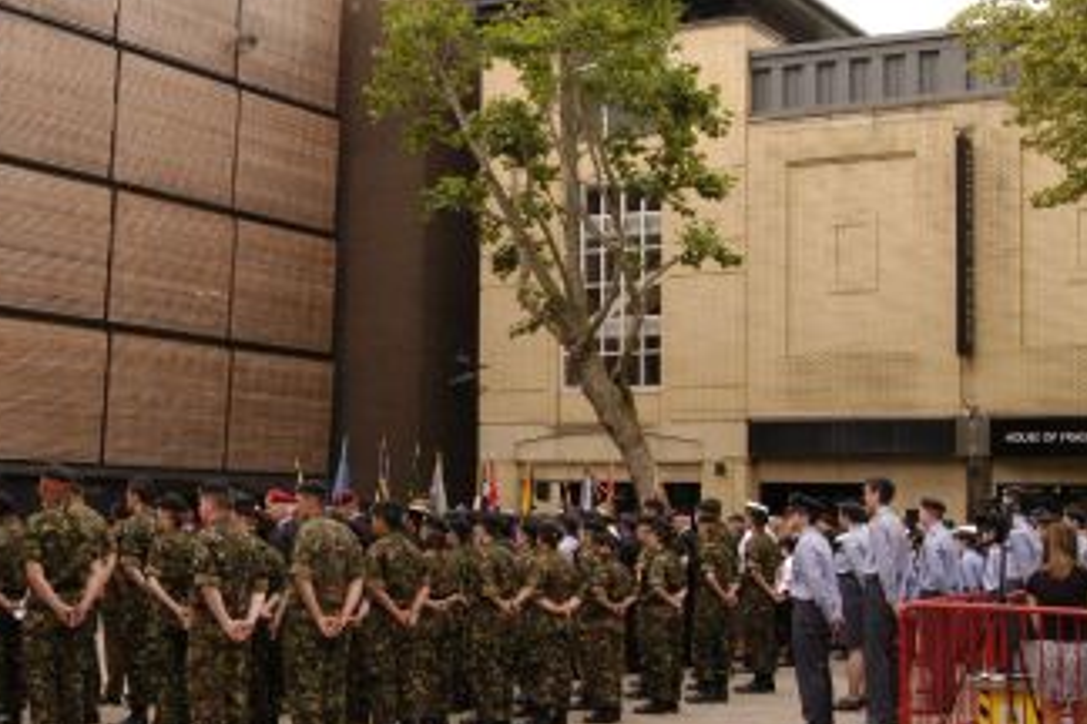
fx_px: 1781
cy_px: 396
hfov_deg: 33.5
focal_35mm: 59
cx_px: 335
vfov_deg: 23.0
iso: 400
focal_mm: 28
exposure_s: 1/200
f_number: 9
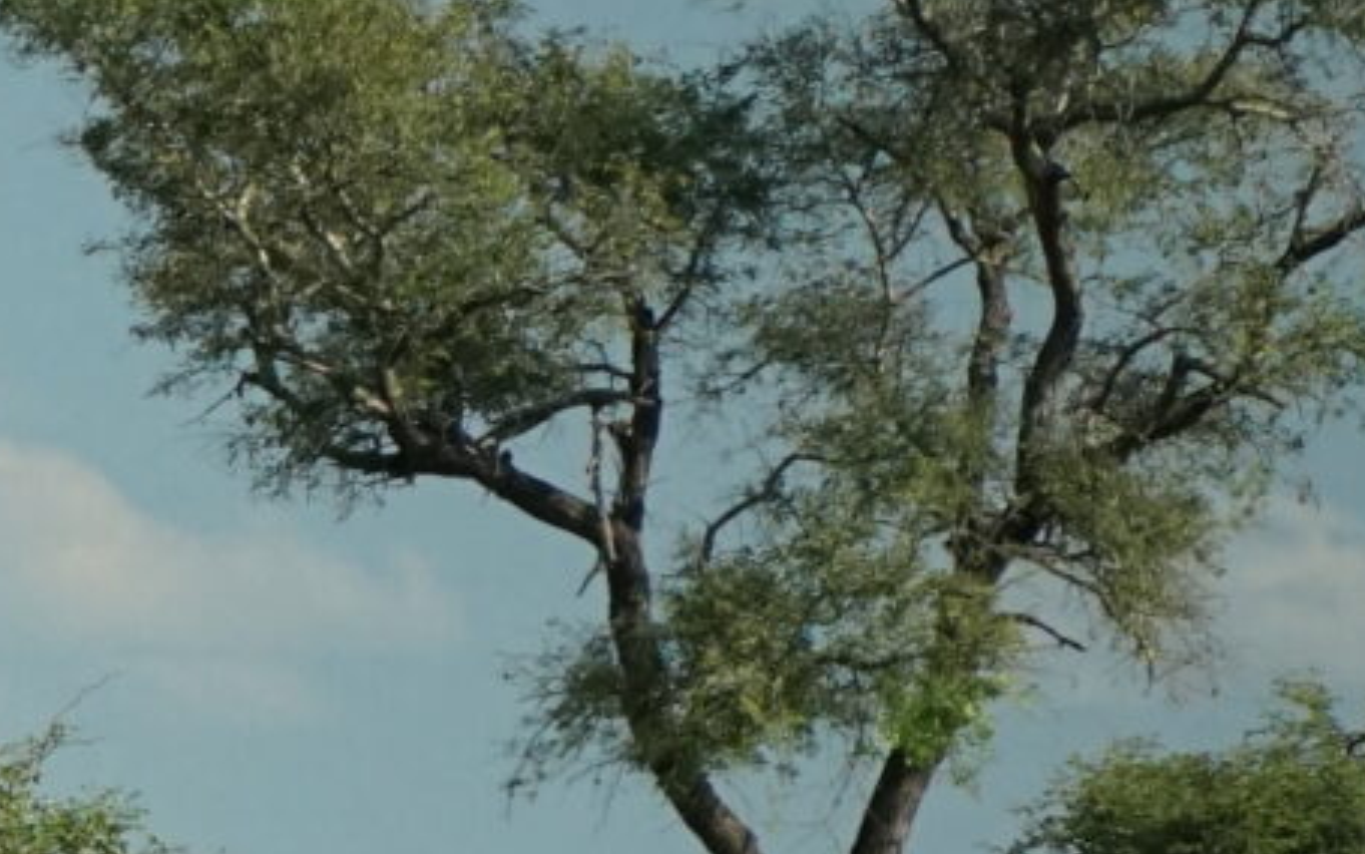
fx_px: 42791
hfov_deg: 1.8
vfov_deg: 1.1
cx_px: -1915
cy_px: 874
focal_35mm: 1150
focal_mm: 200
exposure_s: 1/3200
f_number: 5.6
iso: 1600
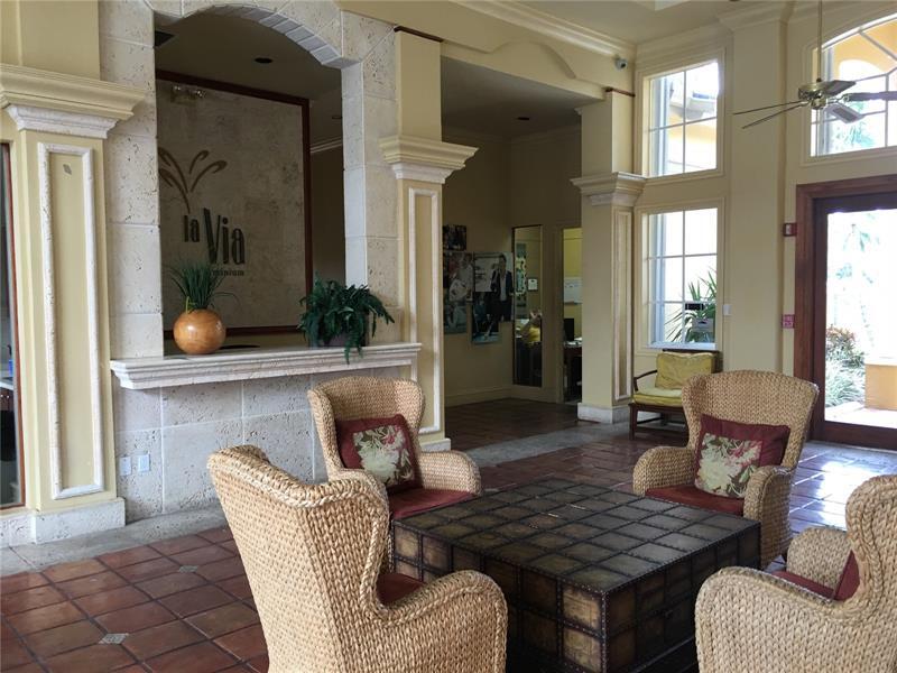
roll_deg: +1.1
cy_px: 336
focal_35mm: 29
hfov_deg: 61.7
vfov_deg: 48.2
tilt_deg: -3.3
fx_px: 751
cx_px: 448
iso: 40
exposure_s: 1/30
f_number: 2.2
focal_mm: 4.15
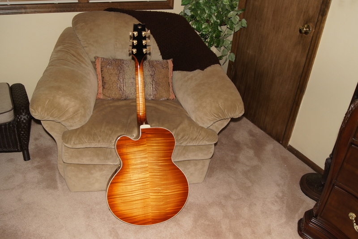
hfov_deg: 57.2
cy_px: 120
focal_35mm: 33
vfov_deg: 40.0
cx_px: 179
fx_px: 328
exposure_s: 1/125
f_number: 5.6
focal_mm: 22
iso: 200
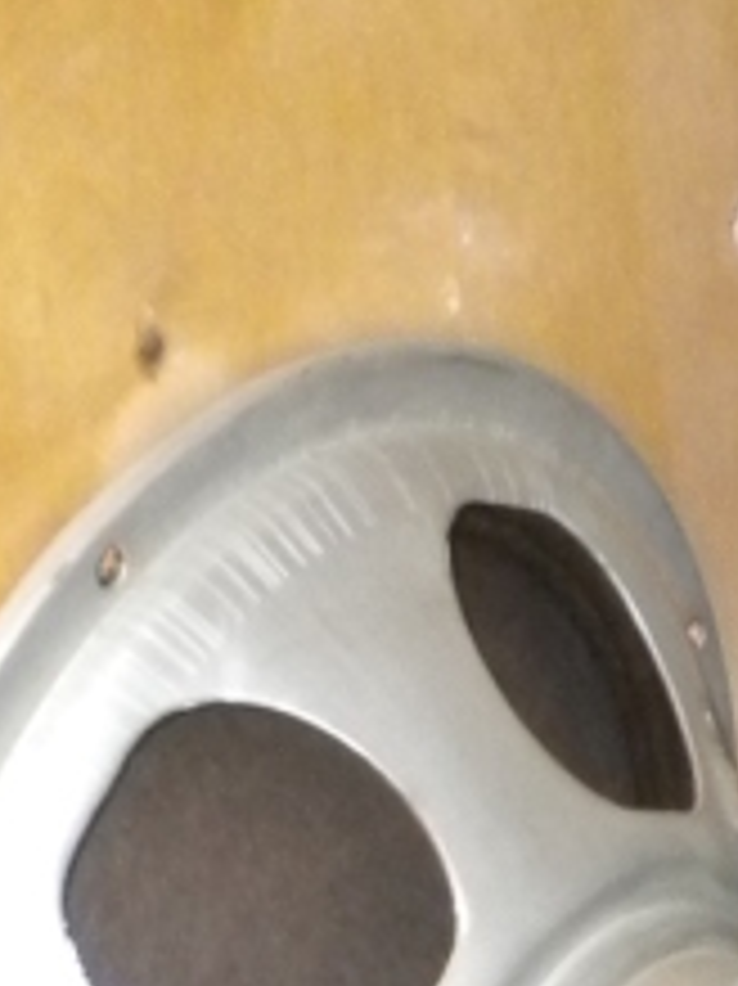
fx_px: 4666
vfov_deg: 11.4
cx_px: 1066
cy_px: 1616
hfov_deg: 8.8
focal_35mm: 164
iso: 400
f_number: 4.6
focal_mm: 6.3
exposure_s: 1/30
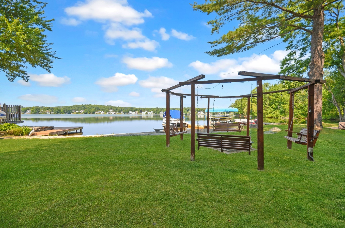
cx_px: 172
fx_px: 143
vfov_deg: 77.1
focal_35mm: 15
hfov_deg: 100.5
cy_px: 114
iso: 100
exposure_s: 1/160
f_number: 6.3
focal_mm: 10
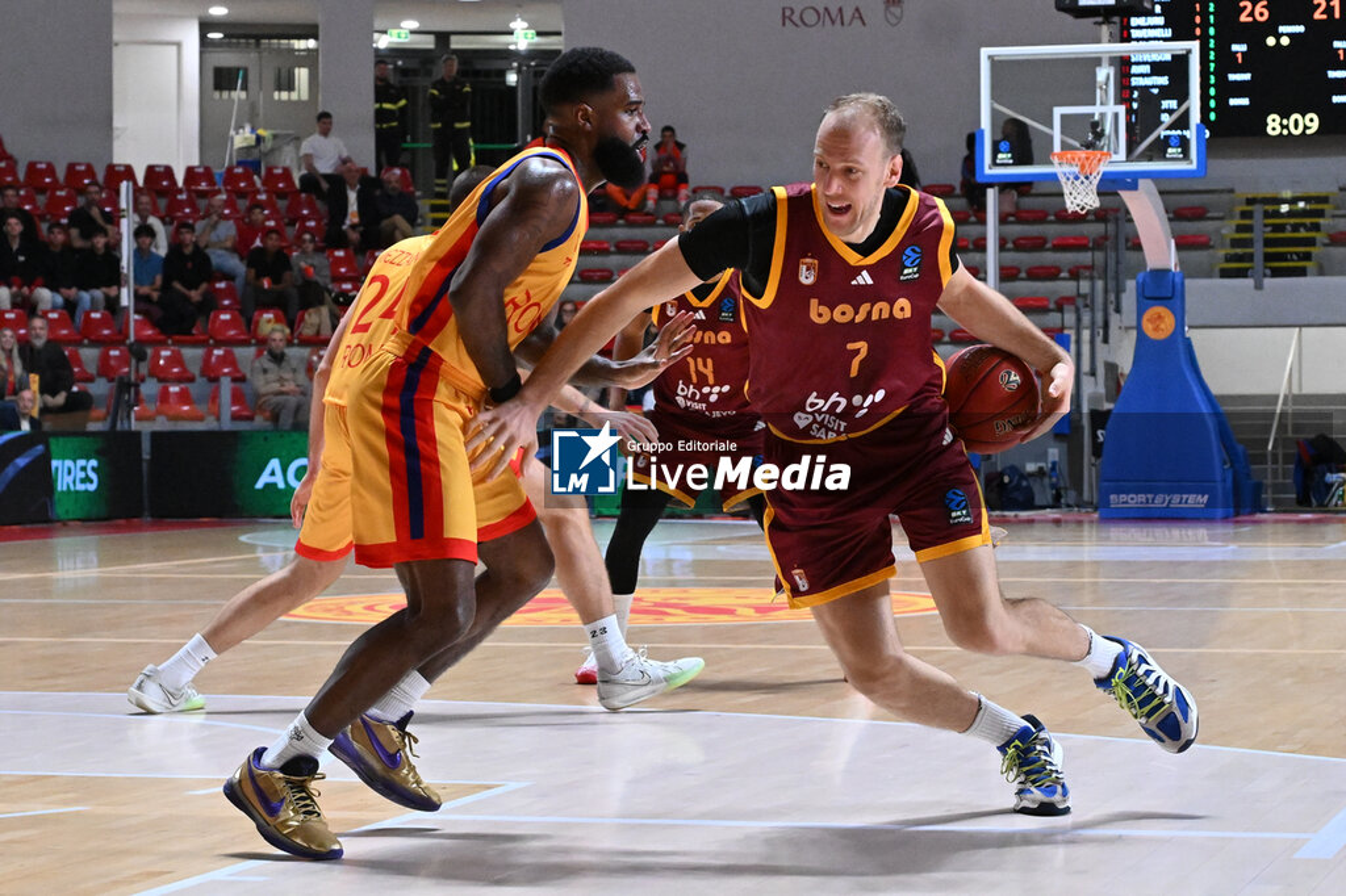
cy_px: 448
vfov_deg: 28.1
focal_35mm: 48
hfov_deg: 41.1
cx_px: 673
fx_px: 1794
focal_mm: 48
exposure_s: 1/1250
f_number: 4.5
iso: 5000
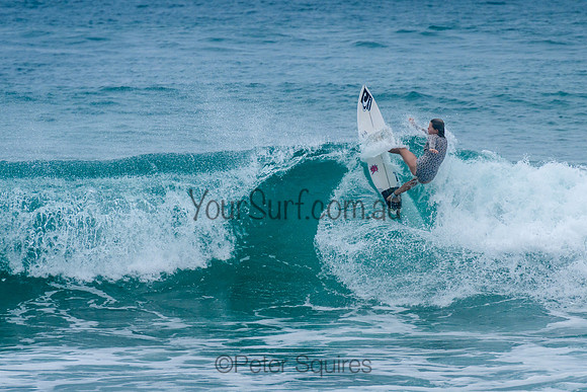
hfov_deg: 3.7
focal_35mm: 550
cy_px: 193
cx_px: 354
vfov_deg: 2.5
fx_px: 8975
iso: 500
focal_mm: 400
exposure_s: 1/2000
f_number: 8
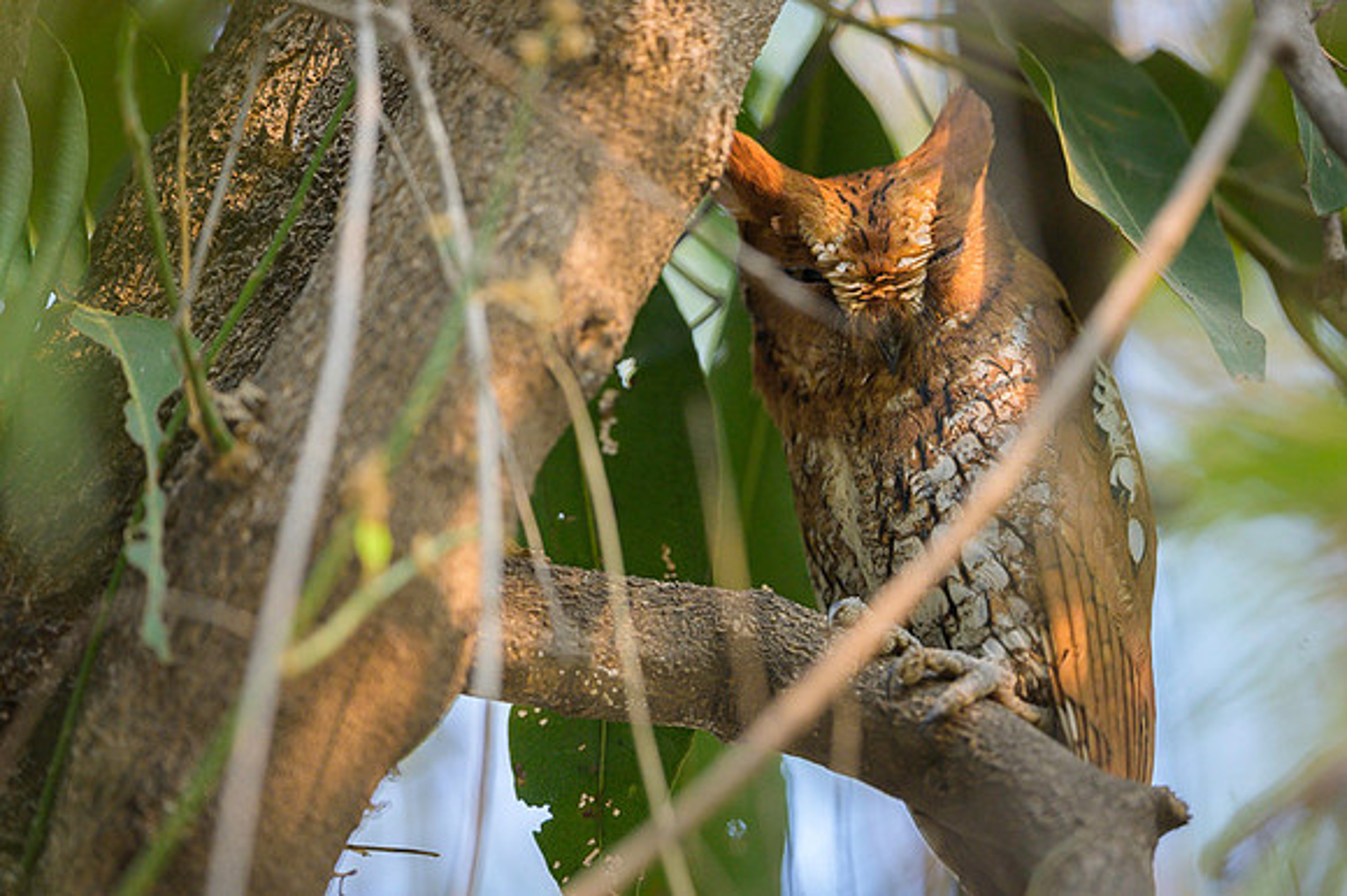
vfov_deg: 2.6
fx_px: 20081
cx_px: 723
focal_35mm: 537
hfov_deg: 3.8
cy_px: 415
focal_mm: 500
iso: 800
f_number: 4
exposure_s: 1/500
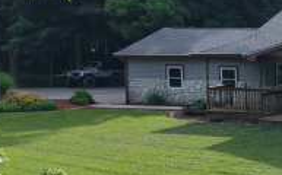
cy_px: 101
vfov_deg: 14.8
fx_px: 675
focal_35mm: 88
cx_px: 395
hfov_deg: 20.8
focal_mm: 8.67
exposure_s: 1/800
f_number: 1.8
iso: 100
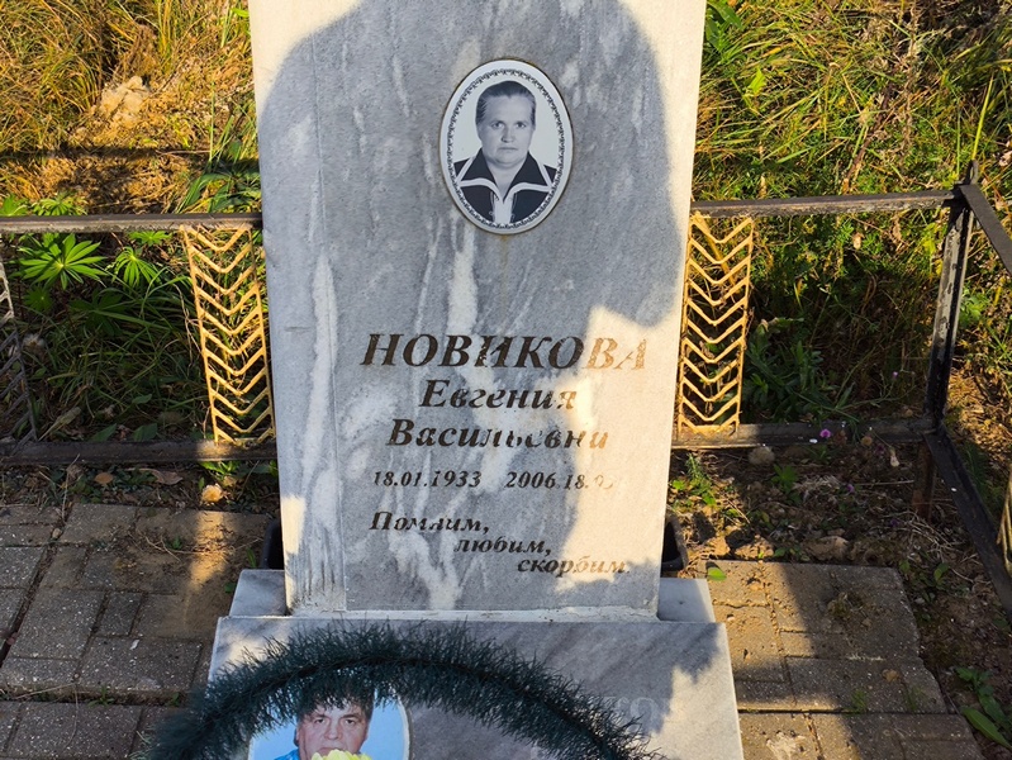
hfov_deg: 38.2
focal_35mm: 50
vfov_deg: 29.1
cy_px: 380
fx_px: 1462
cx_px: 506
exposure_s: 1/901
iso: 50
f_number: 1.7
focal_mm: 4.71
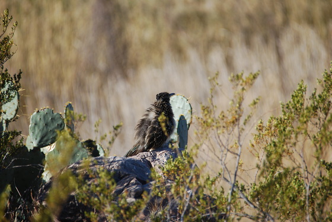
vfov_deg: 3.1
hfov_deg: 4.6
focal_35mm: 450
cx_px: 166
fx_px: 4155
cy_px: 111
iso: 200
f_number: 5.6
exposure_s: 1/500
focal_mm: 300
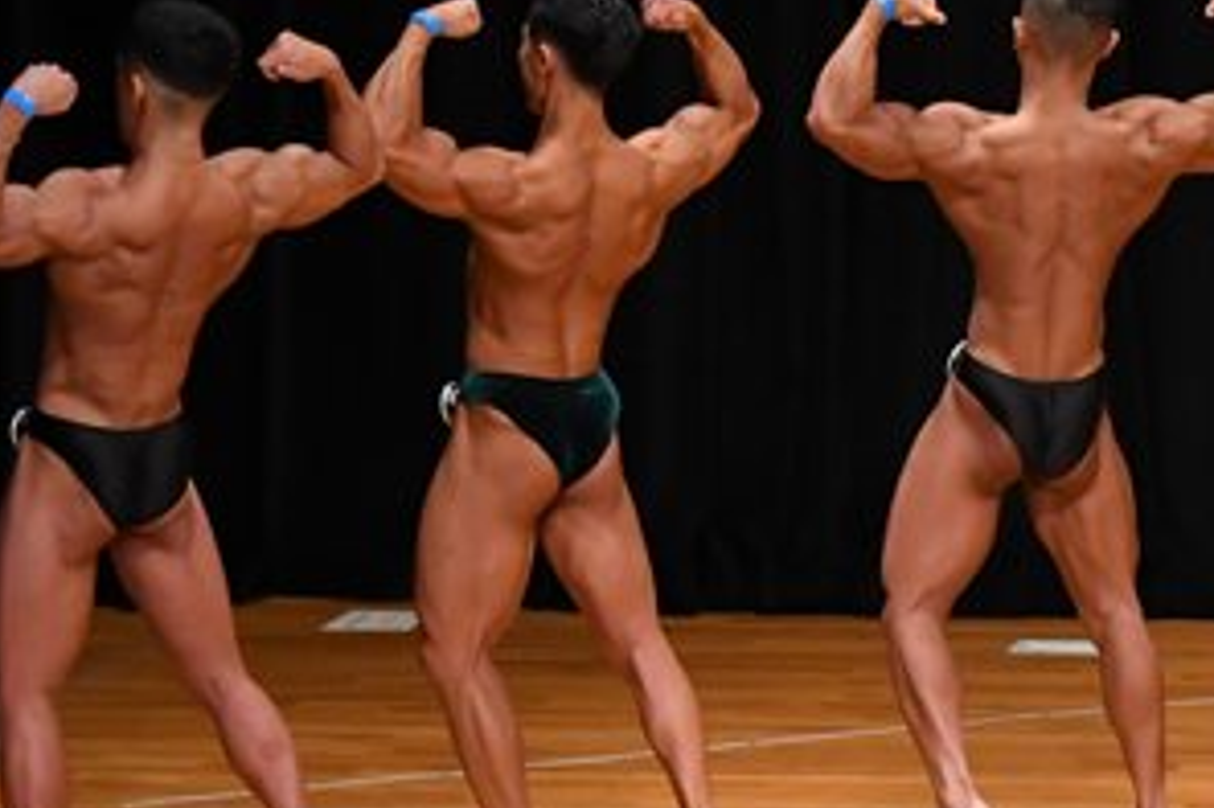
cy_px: 254
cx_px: 1294
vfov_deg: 3.8
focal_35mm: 361
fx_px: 12166
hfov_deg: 5.7
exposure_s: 1/400
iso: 3200
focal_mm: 92
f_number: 5.6
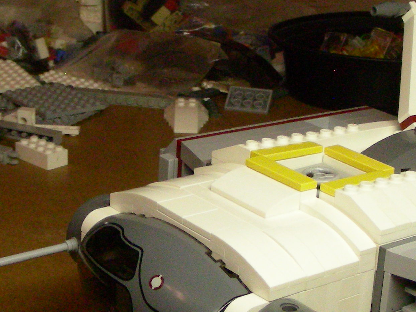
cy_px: 143
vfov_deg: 17.2
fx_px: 1034
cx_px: 241
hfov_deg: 22.7
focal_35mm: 86
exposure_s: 1/75.7
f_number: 3.5
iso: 400
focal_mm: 6.3
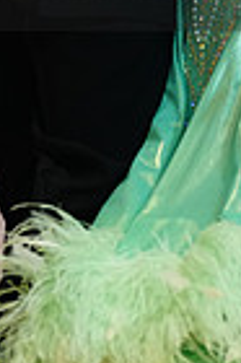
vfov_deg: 7.0
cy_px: -54
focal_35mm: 291
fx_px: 2929
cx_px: 260
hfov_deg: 4.7
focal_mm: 70
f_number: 2.8
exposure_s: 1/500
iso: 2000
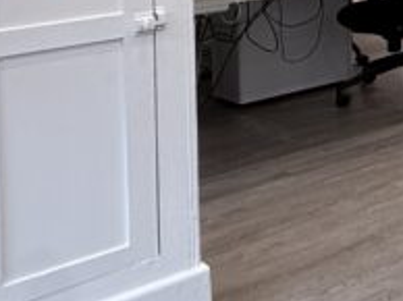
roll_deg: -0.2
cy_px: -129
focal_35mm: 74
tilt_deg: -1.4
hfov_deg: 17.4
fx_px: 860
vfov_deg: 18.0
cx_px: 839
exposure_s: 1/99
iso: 80
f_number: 2.2
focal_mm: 2.22
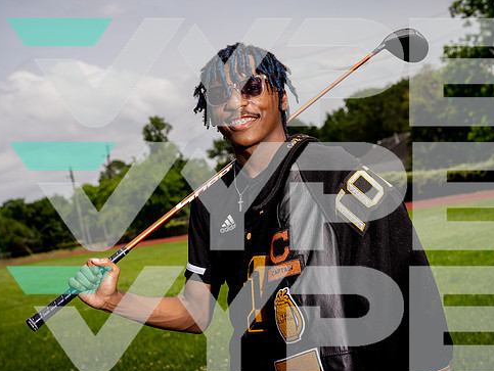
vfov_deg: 19.7
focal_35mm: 75
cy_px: 197
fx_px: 1071
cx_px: 270
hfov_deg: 26.0
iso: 100
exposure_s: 1/250
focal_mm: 65
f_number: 7.1
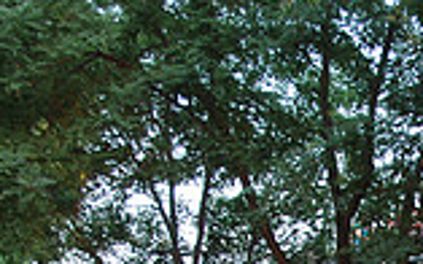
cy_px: 463
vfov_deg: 9.2
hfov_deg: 15.0
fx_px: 1567
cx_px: 474
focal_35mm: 136
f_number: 3.8
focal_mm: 24
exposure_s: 1/50
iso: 200
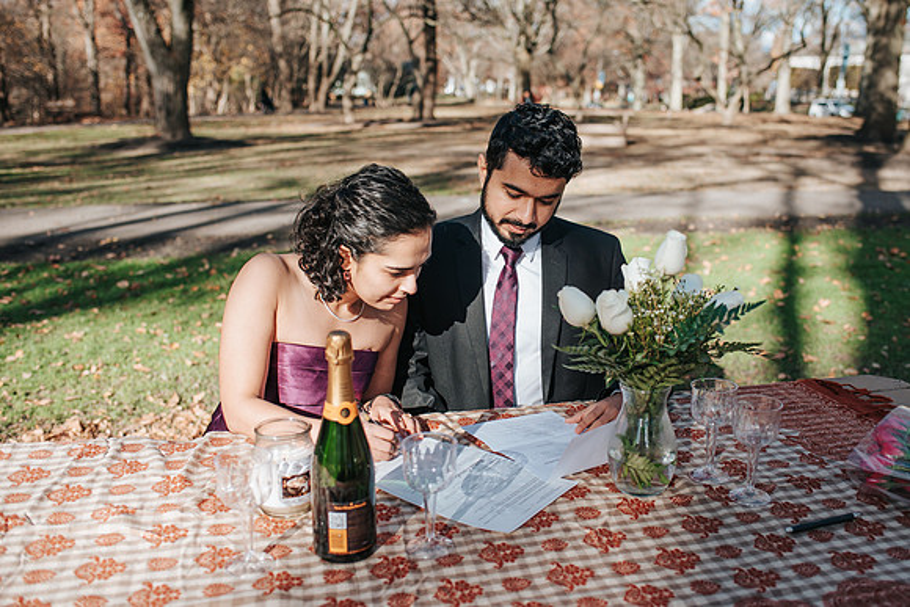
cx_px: 502
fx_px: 976
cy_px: 272
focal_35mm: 39
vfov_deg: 34.5
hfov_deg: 49.9
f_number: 3.2
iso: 100
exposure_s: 1/640
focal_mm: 35
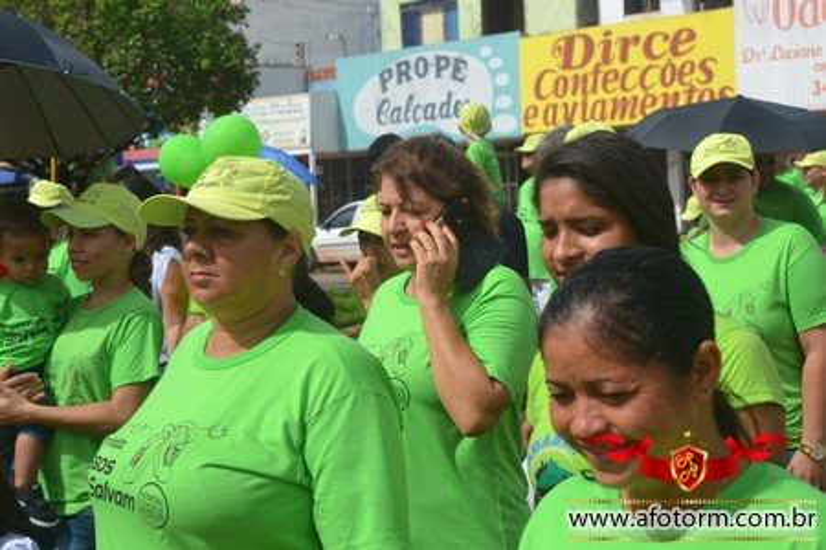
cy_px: 275
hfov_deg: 28.1
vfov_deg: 18.9
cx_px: 413
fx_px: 1652
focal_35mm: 72
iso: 100
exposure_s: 1/400
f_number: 10
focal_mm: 48
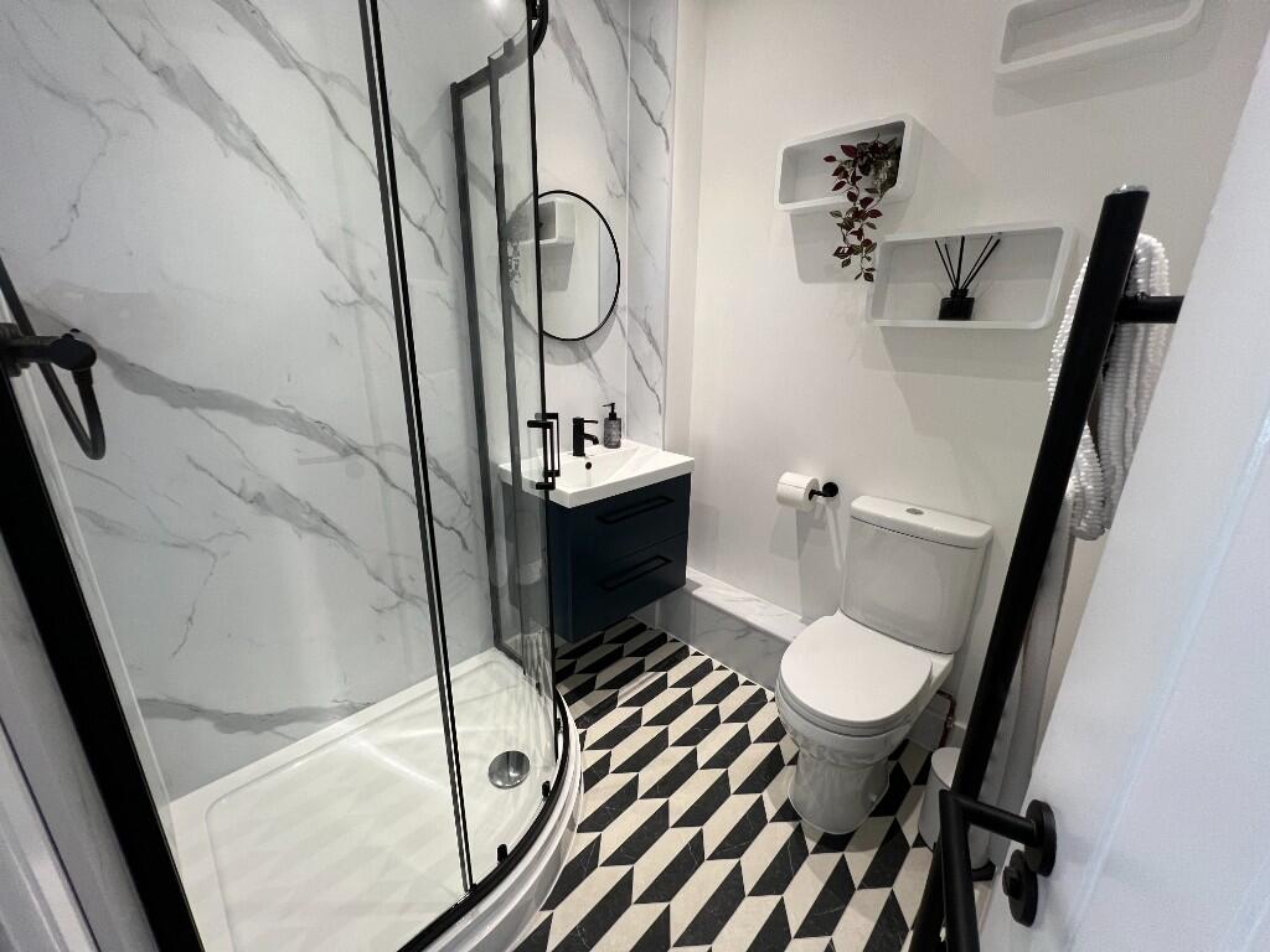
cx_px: 635
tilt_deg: -17.5
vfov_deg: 89.9
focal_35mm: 13
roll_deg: -0.8
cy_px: 476
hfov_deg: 106.2
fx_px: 477
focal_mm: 1.57
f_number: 1.8
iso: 160
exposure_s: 1/100
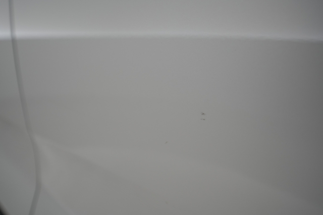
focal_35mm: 28
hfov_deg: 65.5
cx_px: 162
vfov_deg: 46.4
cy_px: 108
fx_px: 251
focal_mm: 28
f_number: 4.5
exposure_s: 1/100
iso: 640
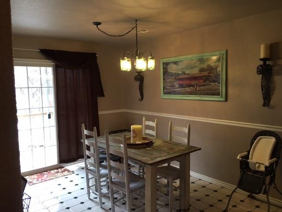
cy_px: 106
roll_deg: +0.7
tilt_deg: -3.8
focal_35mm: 29
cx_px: 141
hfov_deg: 61.7
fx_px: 236
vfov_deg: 48.2
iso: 40
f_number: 2.2
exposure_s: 1/15
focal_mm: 4.15
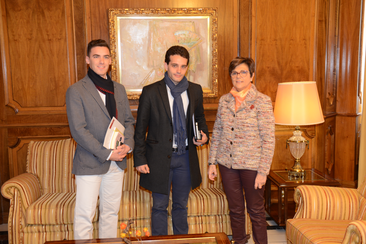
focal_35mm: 40
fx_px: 407
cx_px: 183
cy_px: 122
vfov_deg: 33.4
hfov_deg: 48.5
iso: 800
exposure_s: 1/50
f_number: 3.5
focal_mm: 40
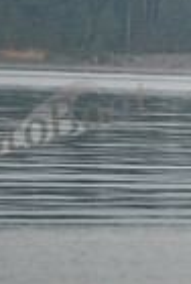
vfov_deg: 2.5
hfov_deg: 1.7
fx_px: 6541
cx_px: 312
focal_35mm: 826
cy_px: -10
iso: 320
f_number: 2.8
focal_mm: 200
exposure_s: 1/640
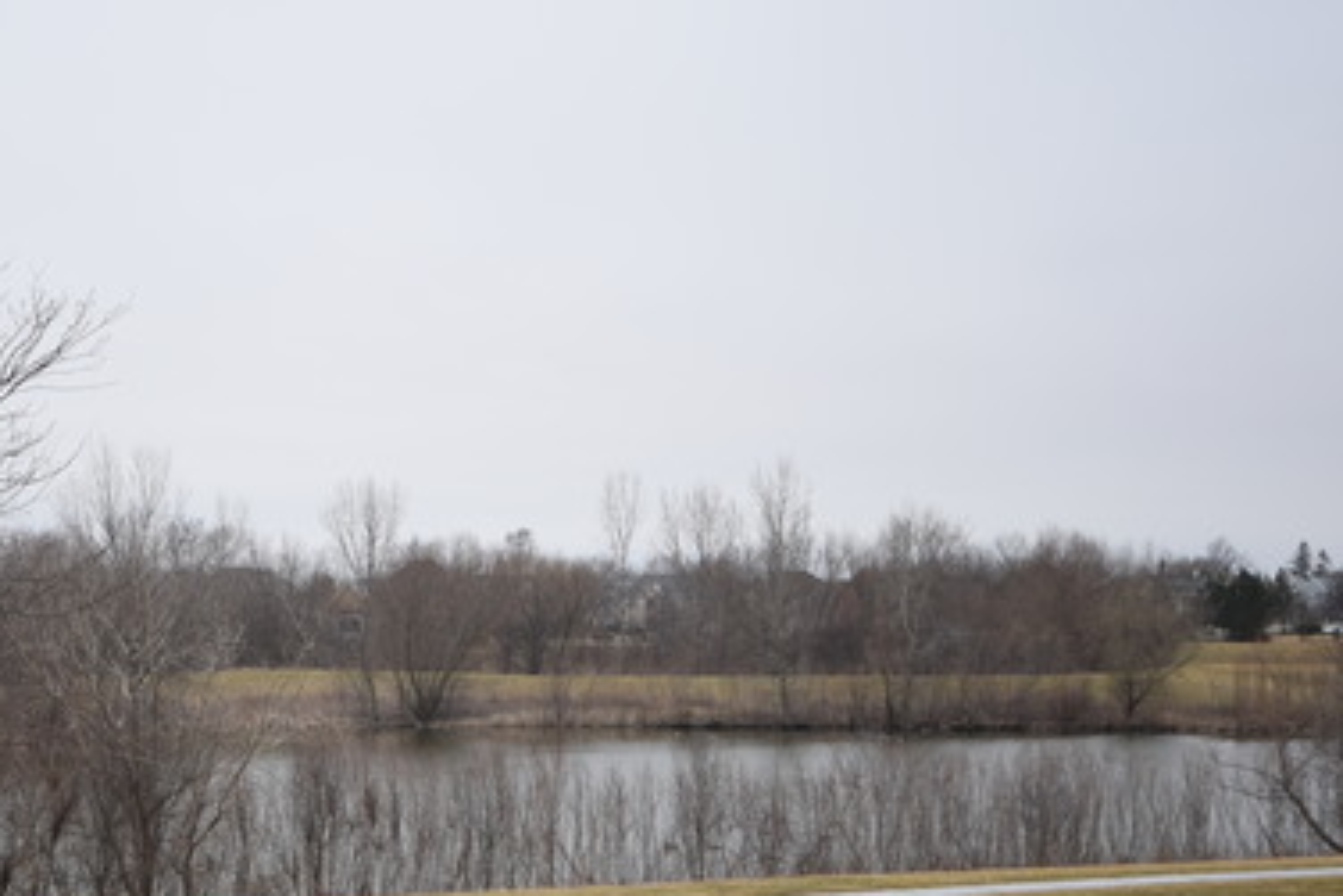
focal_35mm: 51
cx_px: 371
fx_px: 1903
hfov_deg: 38.1
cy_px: 648
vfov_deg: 26.2
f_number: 5.6
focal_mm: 20
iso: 200
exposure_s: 1/80
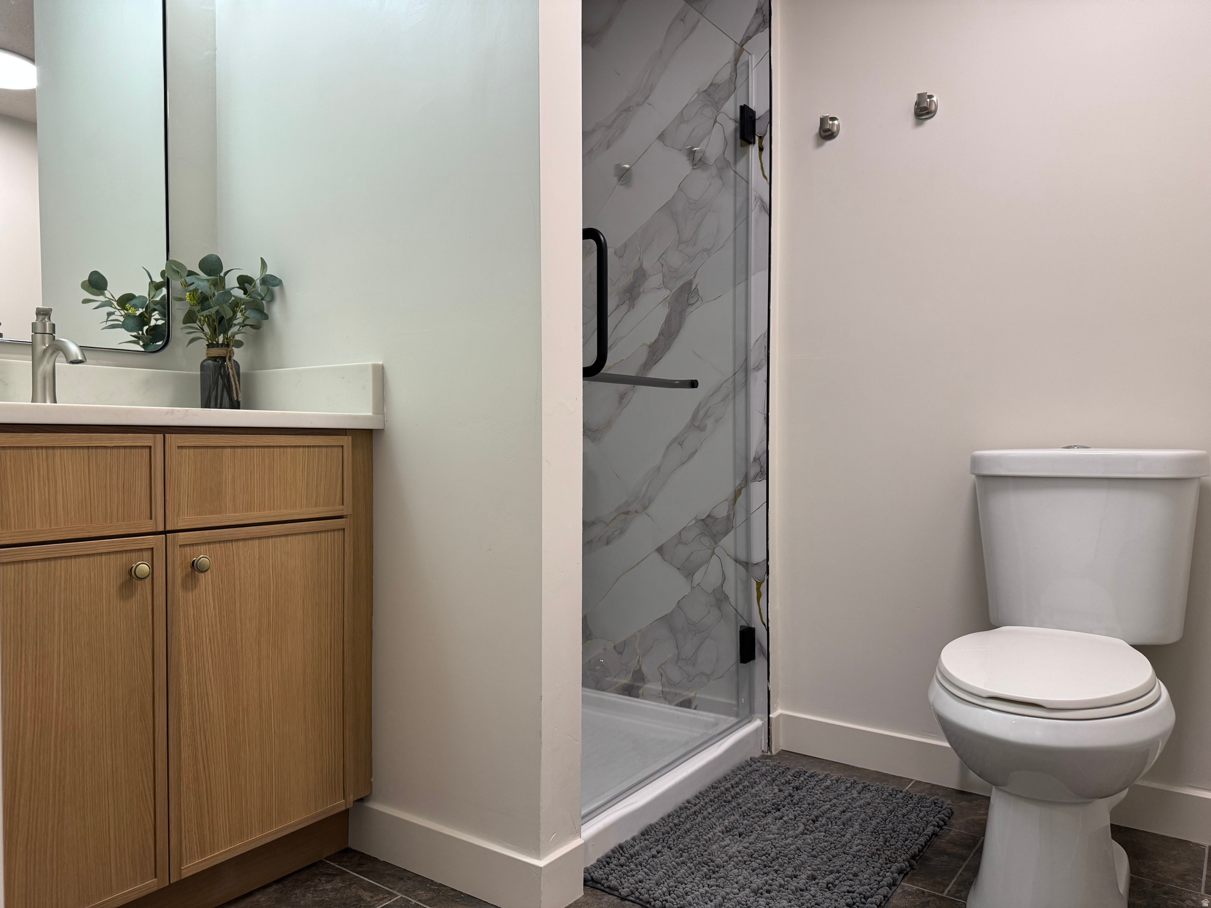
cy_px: 454
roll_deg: +0.1
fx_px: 840
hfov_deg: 71.6
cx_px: 606
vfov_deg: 56.8
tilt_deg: -1.6
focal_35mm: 24
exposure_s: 1/120
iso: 160
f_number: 1.78
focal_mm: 6.76
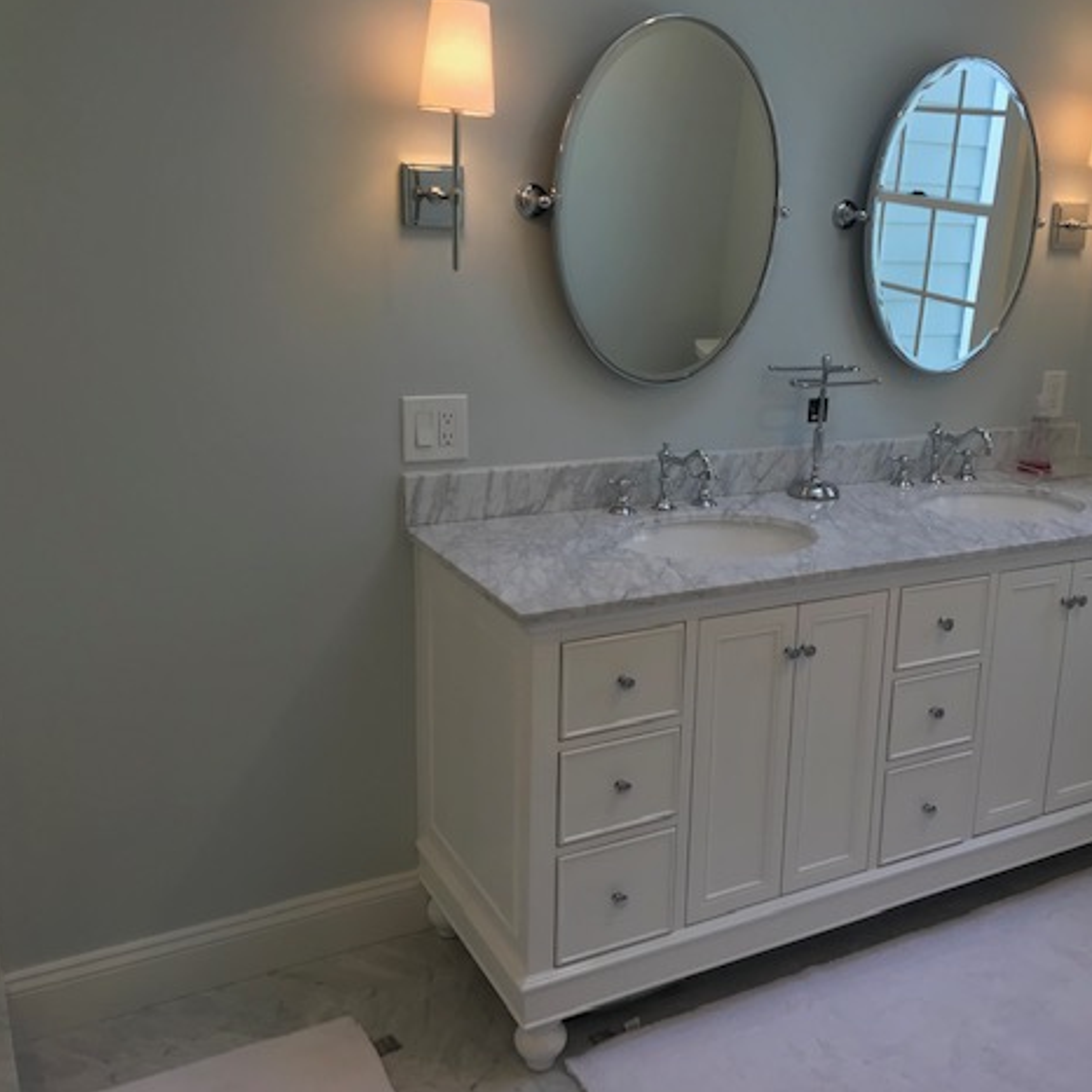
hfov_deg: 47.6
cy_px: 532
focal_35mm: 34
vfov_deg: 48.4
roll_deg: -3.0
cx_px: 736
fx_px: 1213
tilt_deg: -13.4
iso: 25
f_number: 1.8
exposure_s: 1/60
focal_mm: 3.99
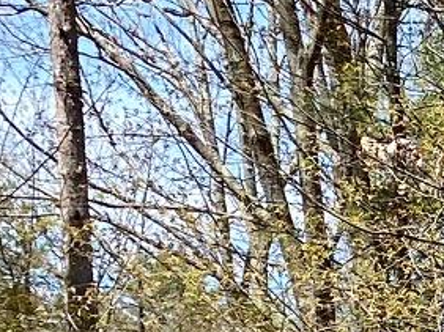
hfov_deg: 8.8
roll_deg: -0.6
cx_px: 1327
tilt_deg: -2.2
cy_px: 784
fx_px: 2384
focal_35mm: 186
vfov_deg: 7.5
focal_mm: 4.25
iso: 32
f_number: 1.8
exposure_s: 1/1182
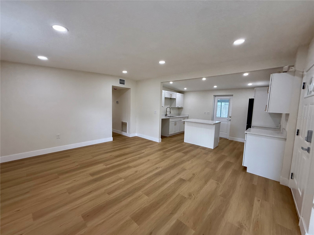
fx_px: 127
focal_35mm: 14
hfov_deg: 102.1
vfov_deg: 85.7
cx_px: 157
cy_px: 118
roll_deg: -3.4
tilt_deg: -6.1
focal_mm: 2.22
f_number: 2.2
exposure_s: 1/120
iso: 100
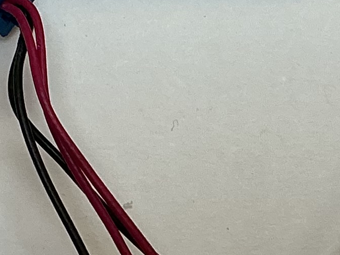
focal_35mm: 175
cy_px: -221
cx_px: 203
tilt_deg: -71.7
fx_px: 1719
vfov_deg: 8.2
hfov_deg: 11.3
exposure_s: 1/100
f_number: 1.8
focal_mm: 3
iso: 25
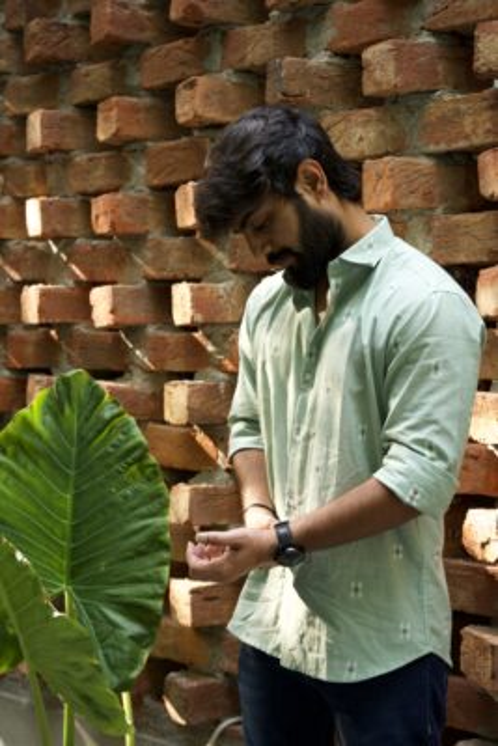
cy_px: 373
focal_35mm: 56
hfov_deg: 24.2
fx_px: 1161
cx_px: 249
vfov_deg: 35.6
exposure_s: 1/80
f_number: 5
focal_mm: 56
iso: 640
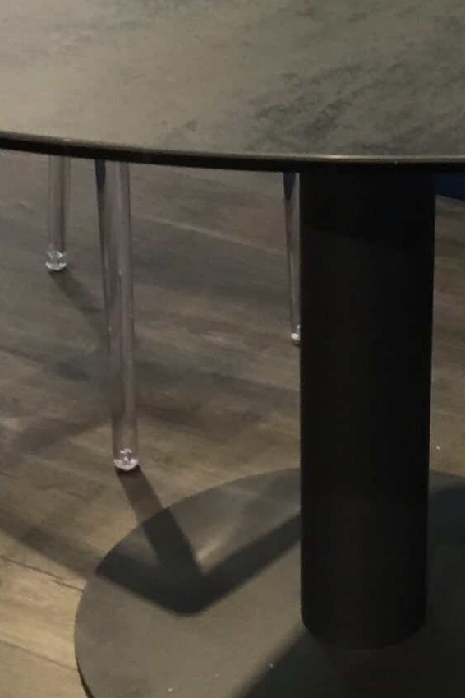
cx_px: 376
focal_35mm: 91
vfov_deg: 22.2
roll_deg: -1.1
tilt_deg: -19.9
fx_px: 1763
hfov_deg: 14.9
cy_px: 168
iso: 64
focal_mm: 4.15
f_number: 2.2
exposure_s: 1/33
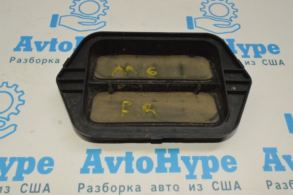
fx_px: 293
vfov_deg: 36.8
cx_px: 146
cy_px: 98
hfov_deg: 53.2
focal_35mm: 36
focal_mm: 24
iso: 6400
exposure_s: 1/200
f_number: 16
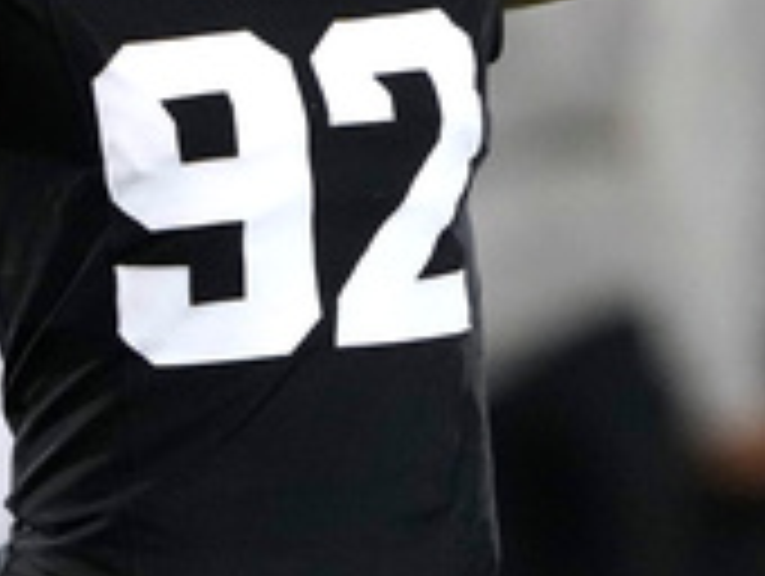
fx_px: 51233
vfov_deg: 0.6
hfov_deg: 0.9
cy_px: 742
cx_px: 108
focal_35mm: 2315
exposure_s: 1/2000
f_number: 2.8
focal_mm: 400
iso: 5000
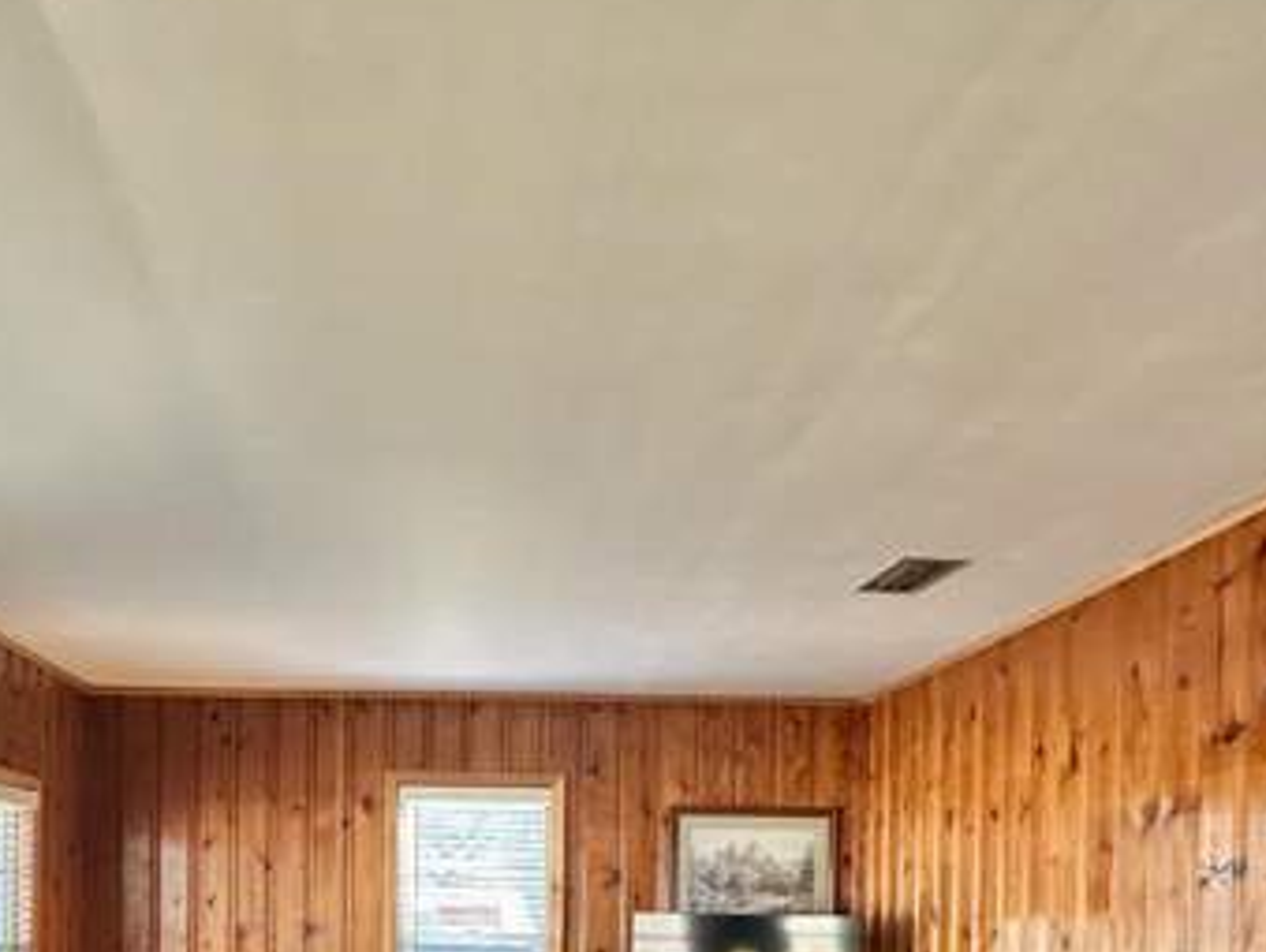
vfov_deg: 38.4
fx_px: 1208
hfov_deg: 54.5
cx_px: 456
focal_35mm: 33
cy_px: 945
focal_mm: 2.22
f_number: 2.2
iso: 250
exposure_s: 1/120
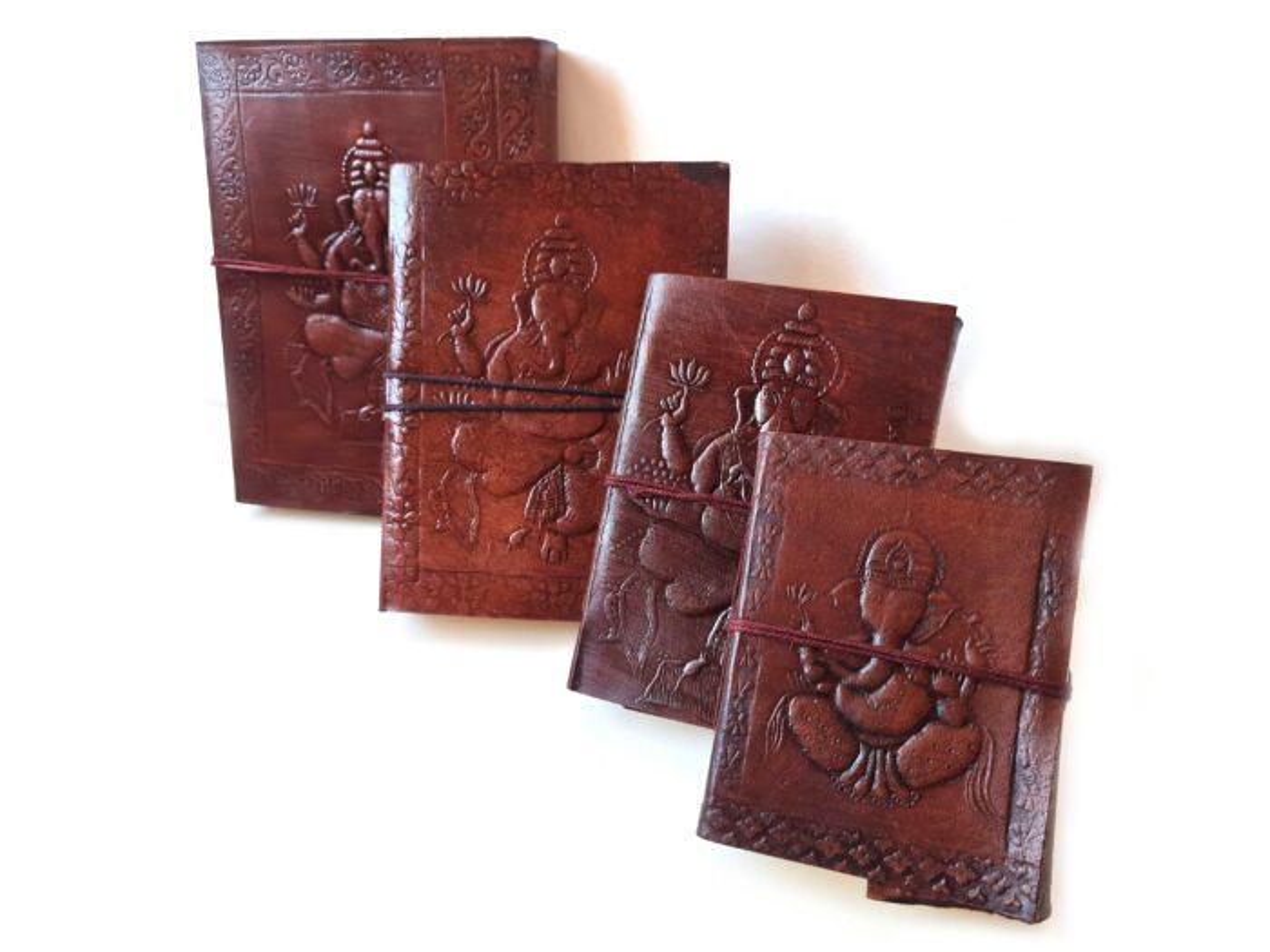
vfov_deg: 53.1
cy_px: 476
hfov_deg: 67.3
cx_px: 635
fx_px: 954
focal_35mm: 26
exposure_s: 1/120
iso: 200
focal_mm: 5.4
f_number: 1.8
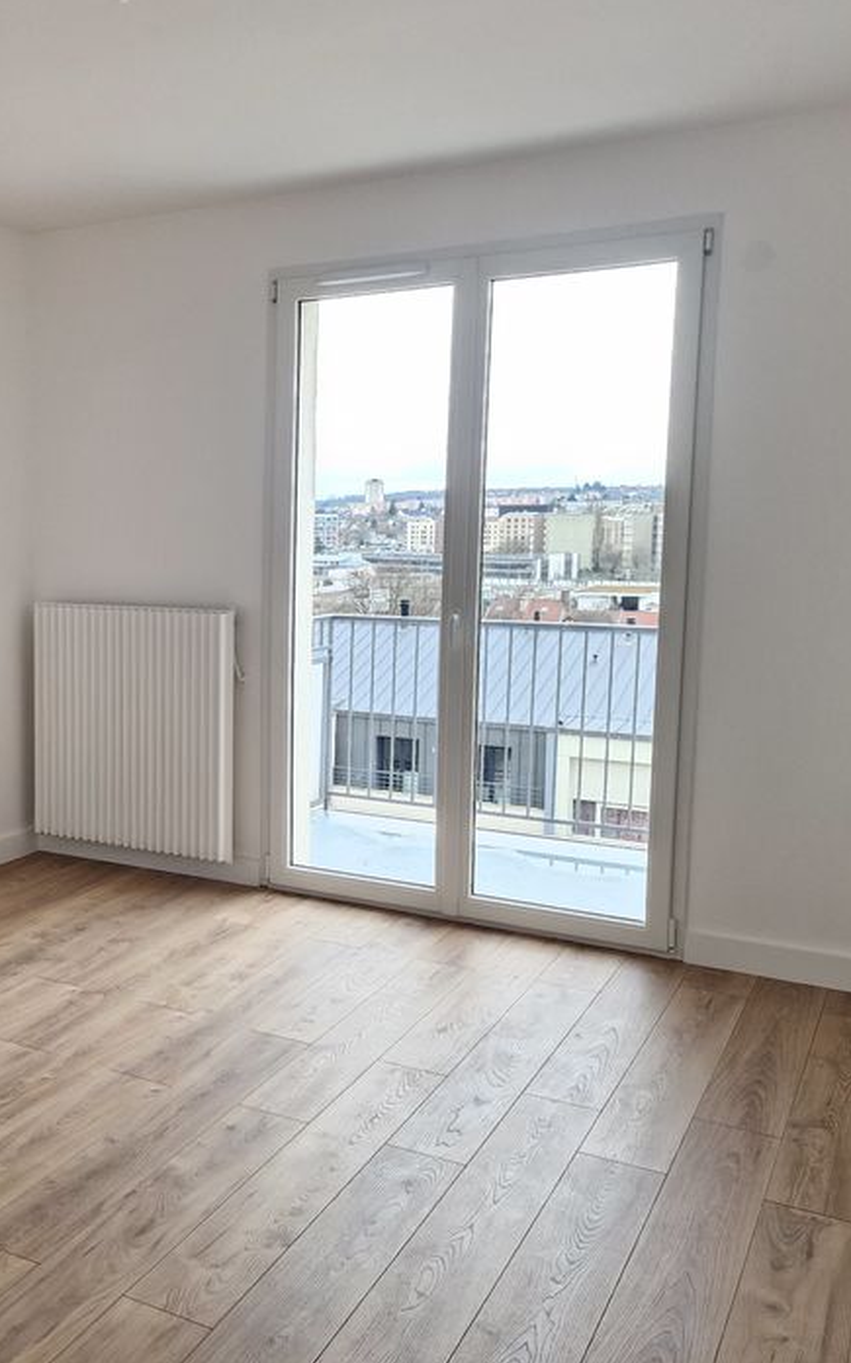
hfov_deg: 34.7
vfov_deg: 55.3
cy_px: 692
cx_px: 127
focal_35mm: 35
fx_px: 1300
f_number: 1.8
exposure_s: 1/180
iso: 200
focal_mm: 6.4
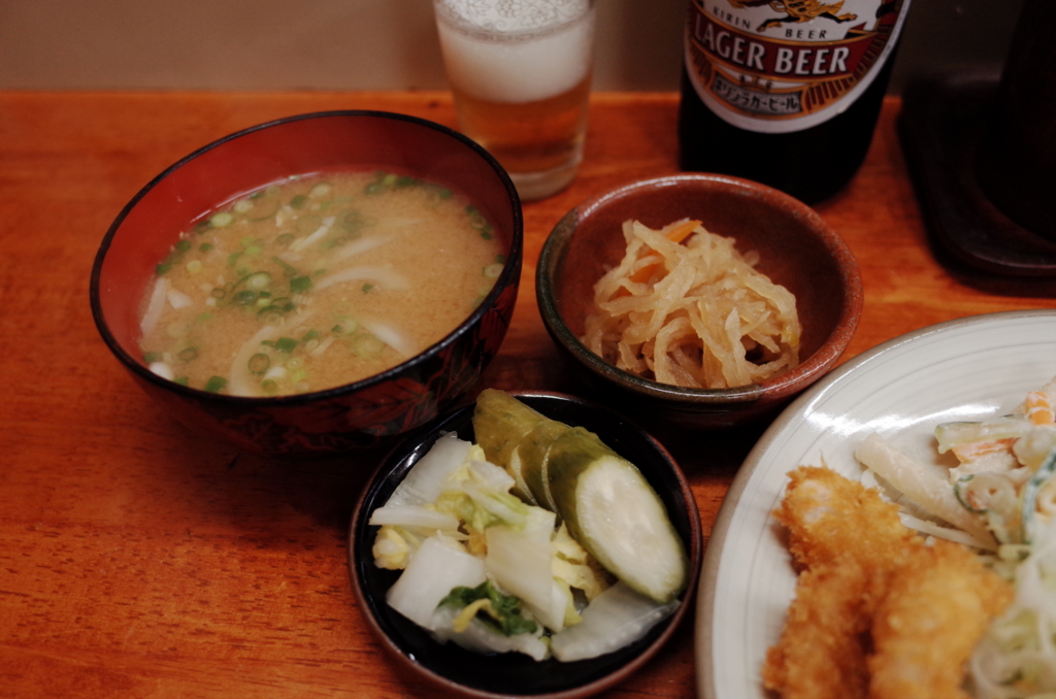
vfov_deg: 46.2
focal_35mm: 28
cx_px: 528
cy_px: 350
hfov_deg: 65.6
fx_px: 820
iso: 640
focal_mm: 18.3
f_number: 2.8
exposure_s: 1/40
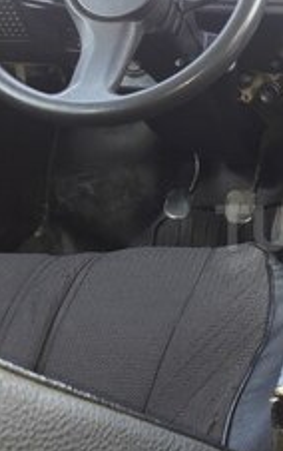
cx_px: 369
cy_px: 227
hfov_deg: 18.6
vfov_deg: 31.5
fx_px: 799
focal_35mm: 65
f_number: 1.9
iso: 50
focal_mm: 3.7
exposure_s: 1/33
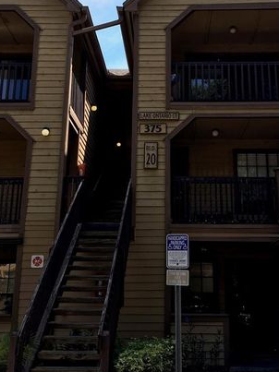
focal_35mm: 48
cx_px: 160
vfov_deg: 39.4
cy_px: 143
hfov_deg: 30.2
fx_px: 516
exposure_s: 1/541
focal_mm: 4.15
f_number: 2.2
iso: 25
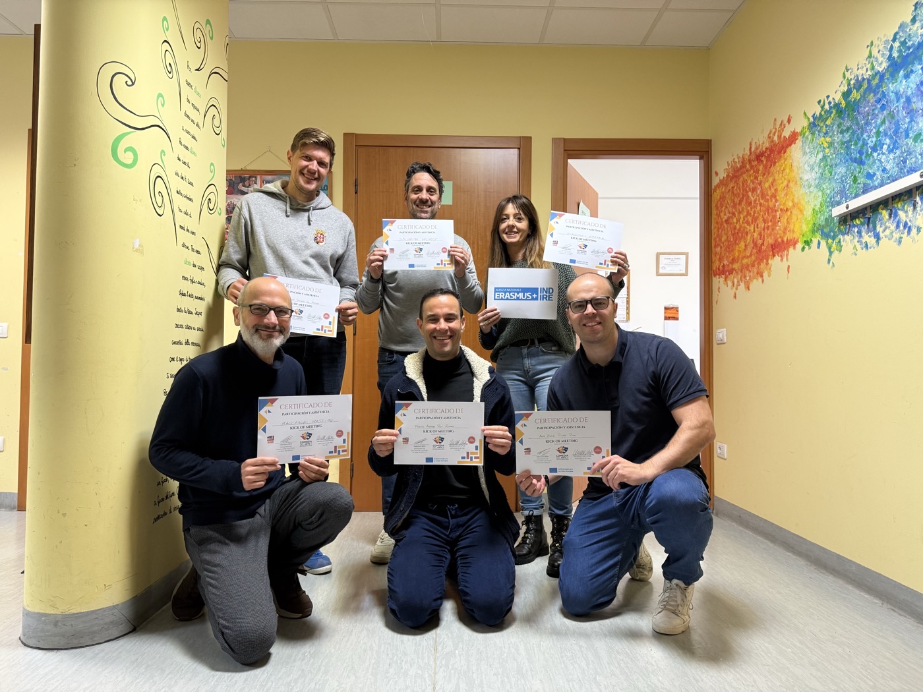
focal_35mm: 24
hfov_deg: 71.6
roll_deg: -0.2
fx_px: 640
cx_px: 462
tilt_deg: +2.7
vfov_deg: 56.8
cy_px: 346
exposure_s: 1/50
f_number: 1.78
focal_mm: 6.76
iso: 200
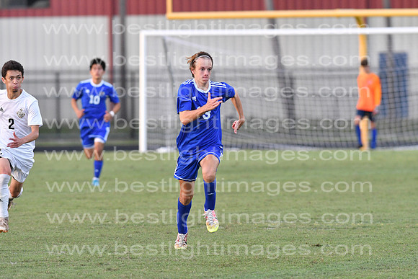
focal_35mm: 450
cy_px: 140
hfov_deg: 4.6
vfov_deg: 3.1
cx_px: 209
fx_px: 5226
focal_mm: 300
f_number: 4
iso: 1600
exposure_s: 1/1000
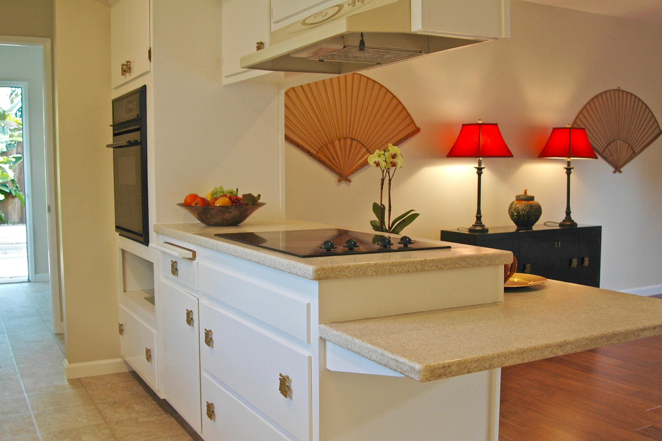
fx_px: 680
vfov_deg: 35.9
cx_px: 332
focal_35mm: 37
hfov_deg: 51.9
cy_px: 225
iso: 400
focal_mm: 24
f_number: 4.5
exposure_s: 1/80
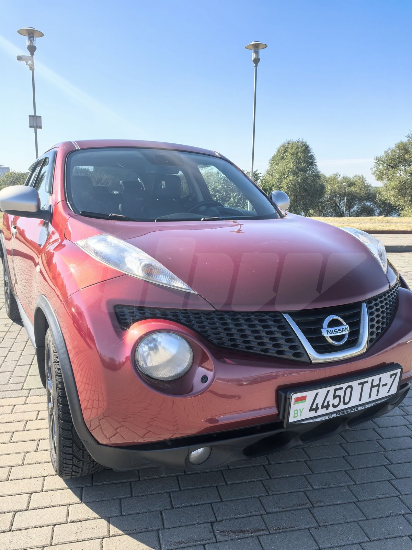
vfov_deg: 65.3
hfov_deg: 51.4
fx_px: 428
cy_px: 275
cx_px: 206
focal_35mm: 27
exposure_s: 1/228
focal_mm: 6.98
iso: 50
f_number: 4
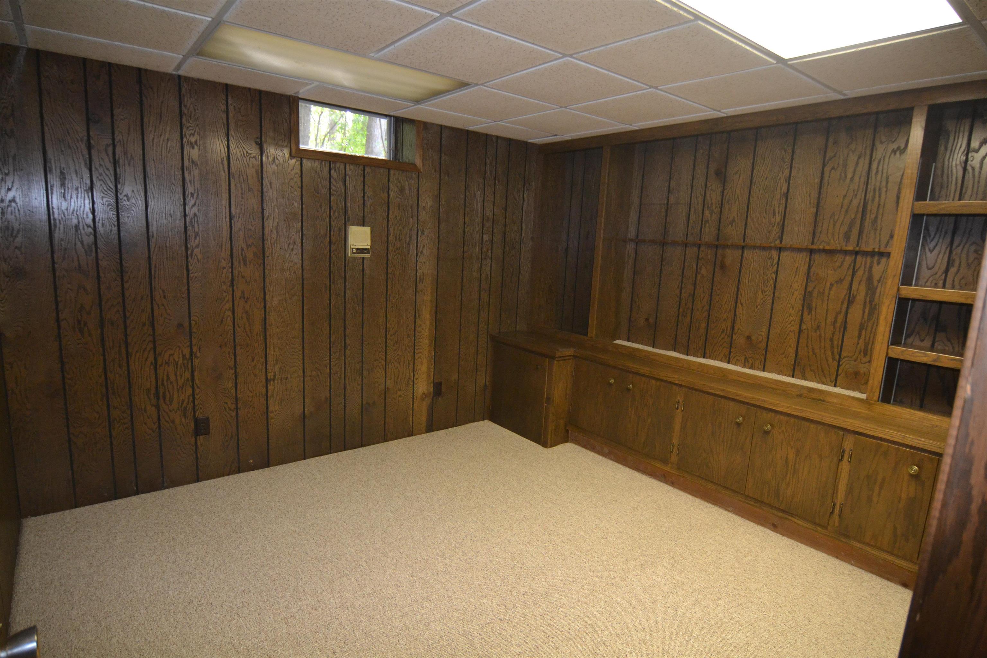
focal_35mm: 18
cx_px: 494
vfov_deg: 67.4
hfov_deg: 90.0
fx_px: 493
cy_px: 329
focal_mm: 12
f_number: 4
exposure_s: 1/60
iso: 1400
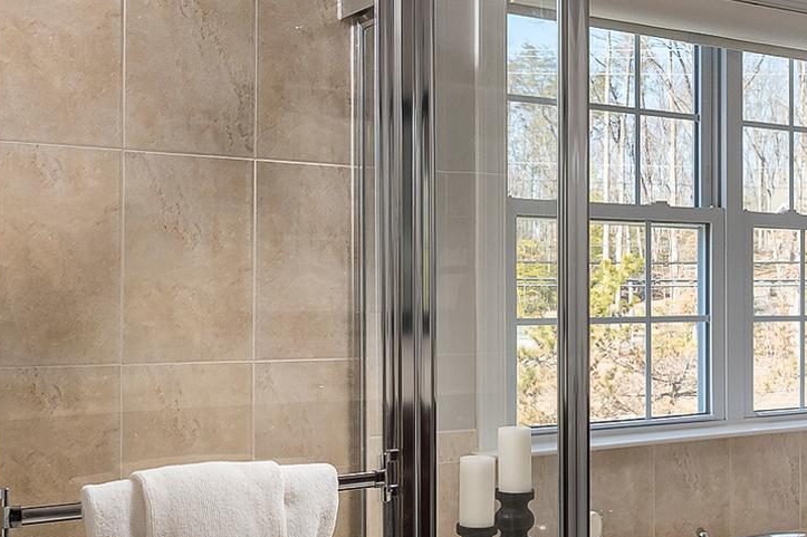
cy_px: 315
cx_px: 487
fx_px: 1142
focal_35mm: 51
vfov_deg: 26.4
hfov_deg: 38.7
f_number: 9
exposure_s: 1/125
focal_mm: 18
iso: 320
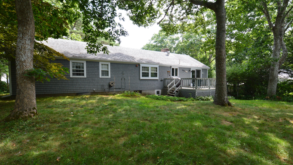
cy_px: 89
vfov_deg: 67.0
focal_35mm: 16
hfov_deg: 99.4
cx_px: 144
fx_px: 124
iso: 400
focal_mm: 10
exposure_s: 1/100
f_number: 9
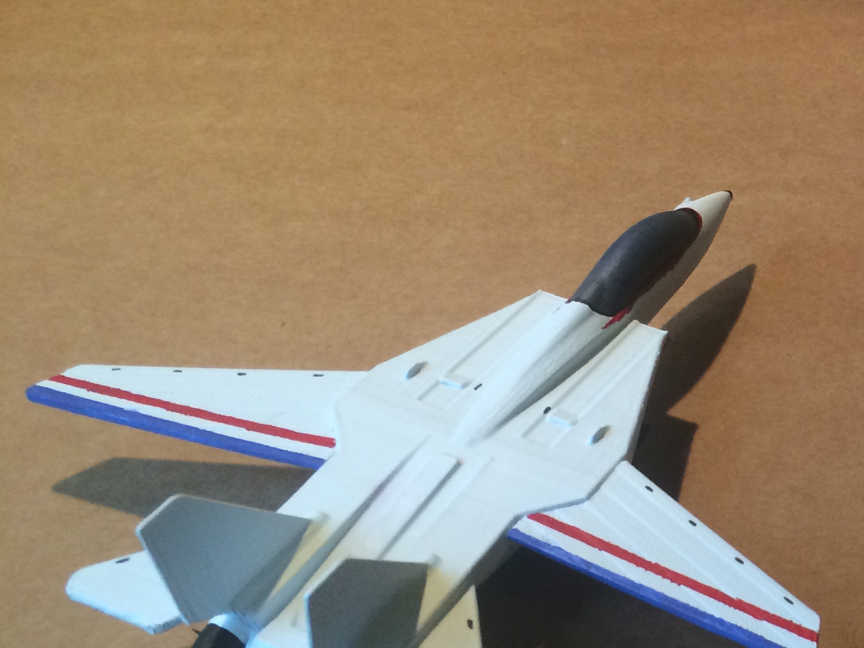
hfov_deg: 27.2
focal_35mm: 65
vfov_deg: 22.5
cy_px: 410
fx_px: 1622
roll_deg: -3.6
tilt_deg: -42.4
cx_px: 963
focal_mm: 4.15
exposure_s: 1/30
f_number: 2.2
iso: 64
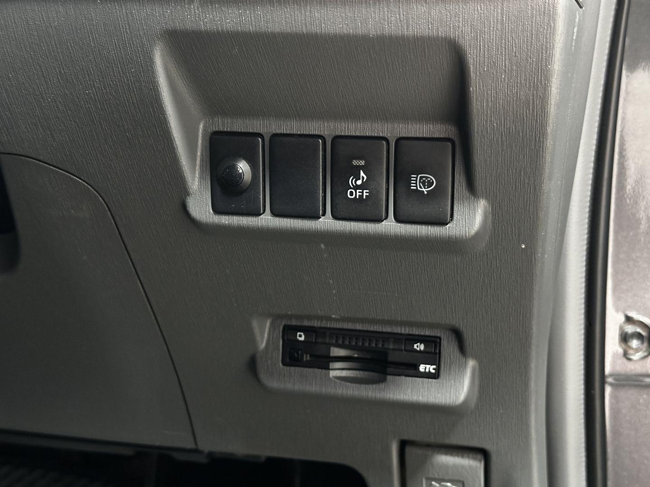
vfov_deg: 30.3
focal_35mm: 48
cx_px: 325
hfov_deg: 39.7
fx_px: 901
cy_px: 244
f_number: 1.78
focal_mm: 6.86
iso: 640
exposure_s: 1/20
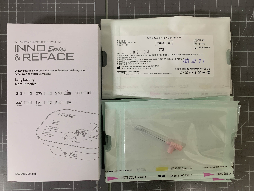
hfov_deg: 67.3
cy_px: 96
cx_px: 127
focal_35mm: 26
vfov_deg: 53.1
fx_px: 191
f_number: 1.8
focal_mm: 4.25
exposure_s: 1/60
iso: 160
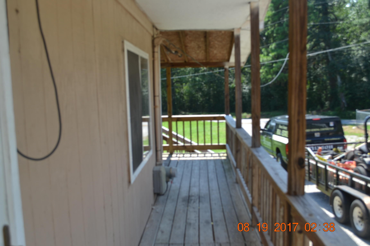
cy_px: 123
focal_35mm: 36
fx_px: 370
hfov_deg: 53.1
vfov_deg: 36.9
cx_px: 185
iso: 125
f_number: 5.6
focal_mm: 24
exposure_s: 1/125
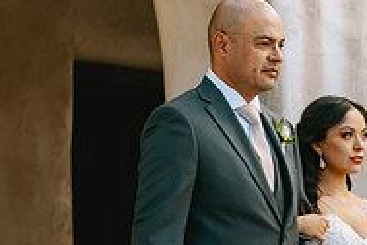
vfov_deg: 6.4
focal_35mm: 215
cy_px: 232
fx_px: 2192
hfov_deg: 9.5
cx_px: 348
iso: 1000
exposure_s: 1/4000
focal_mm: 70
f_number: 2.8
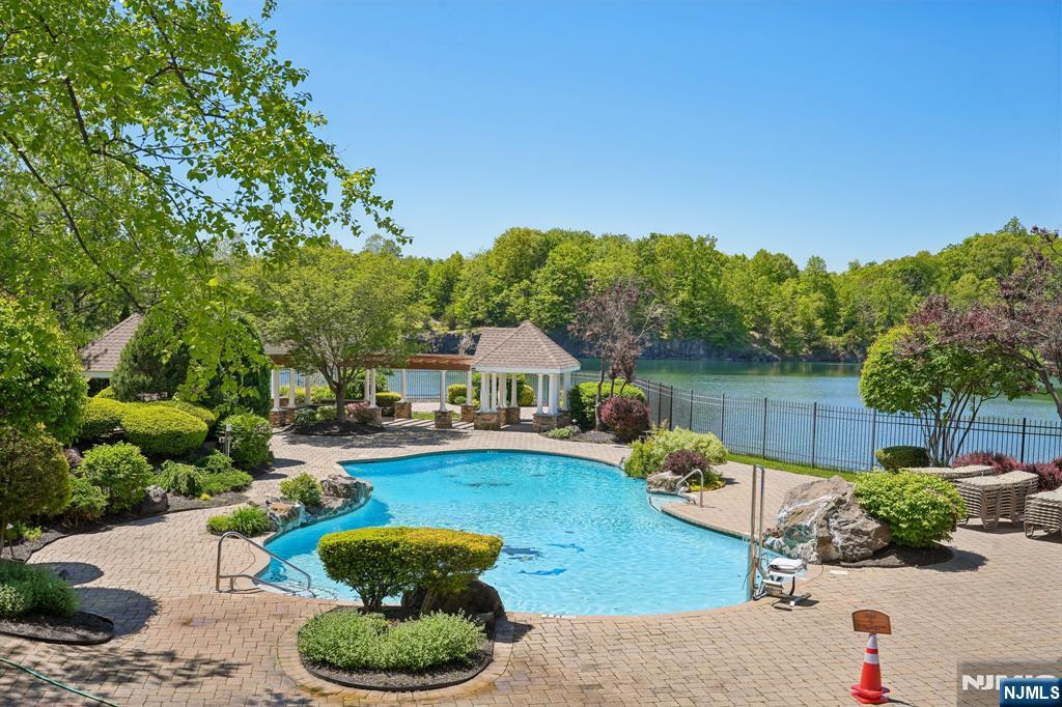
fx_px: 1032
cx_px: 531
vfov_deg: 37.8
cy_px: 354
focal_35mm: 35
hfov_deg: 54.4
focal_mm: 35
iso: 100
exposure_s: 1/250
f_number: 8
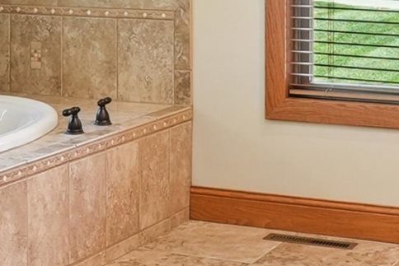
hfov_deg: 18.8
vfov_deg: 12.4
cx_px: 119
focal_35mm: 108
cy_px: -44
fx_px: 1197
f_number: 9
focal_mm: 17
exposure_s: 1/10
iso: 400
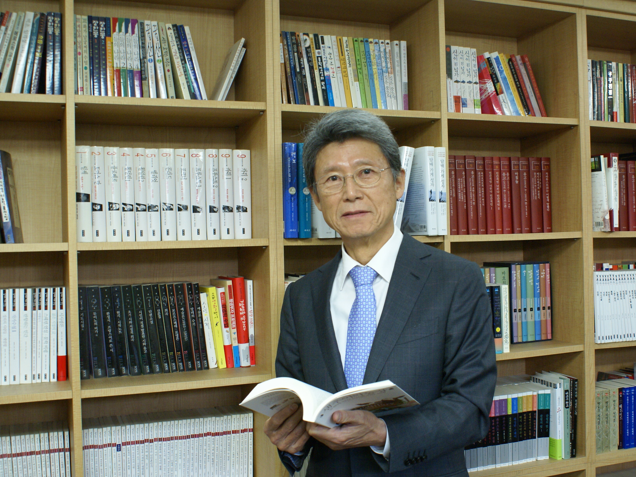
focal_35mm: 41
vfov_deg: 35.1
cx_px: 351
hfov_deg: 45.7
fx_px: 753
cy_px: 245
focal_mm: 24
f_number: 4.5
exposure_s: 1/25
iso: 400
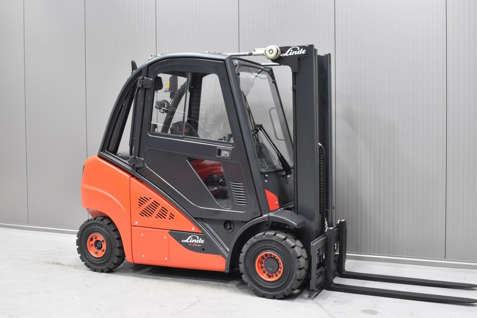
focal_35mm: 38
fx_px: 497
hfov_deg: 51.3
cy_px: 159
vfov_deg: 35.5
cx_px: 238
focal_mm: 25
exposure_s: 1/20
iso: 1600
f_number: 5.6
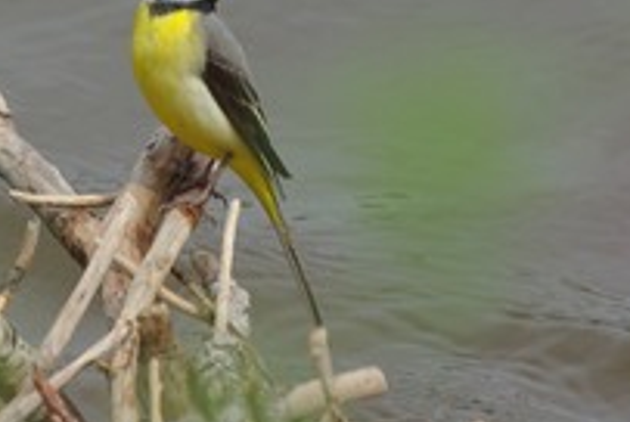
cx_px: 174
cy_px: 74
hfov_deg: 2.3
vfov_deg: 1.5
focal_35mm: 909
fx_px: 15930
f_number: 8
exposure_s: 1/750
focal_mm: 300
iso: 400
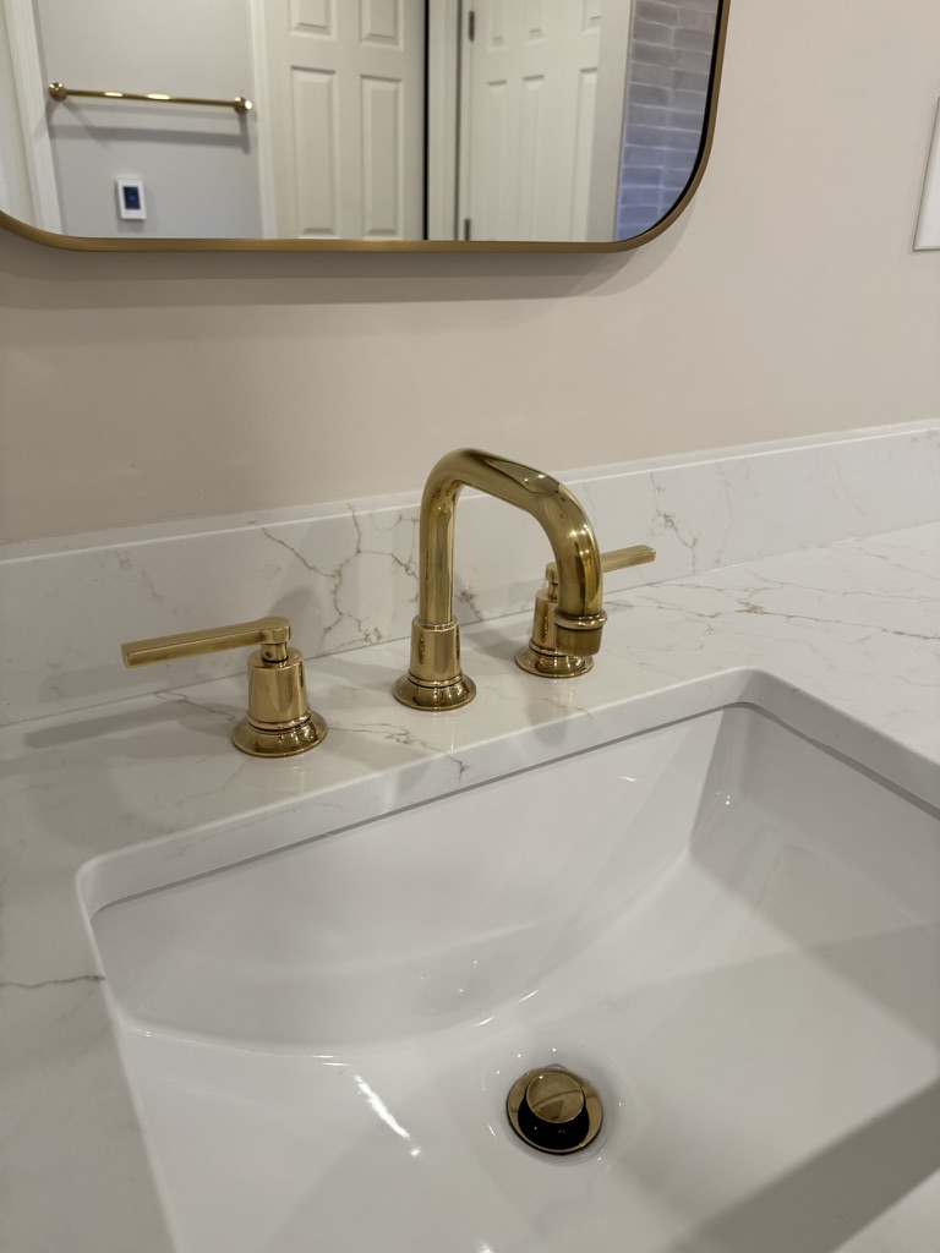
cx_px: 470
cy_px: 626
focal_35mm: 24
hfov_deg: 56.8
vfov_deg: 71.6
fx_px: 869
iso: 160
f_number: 1.78
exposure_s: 1/120
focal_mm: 6.76
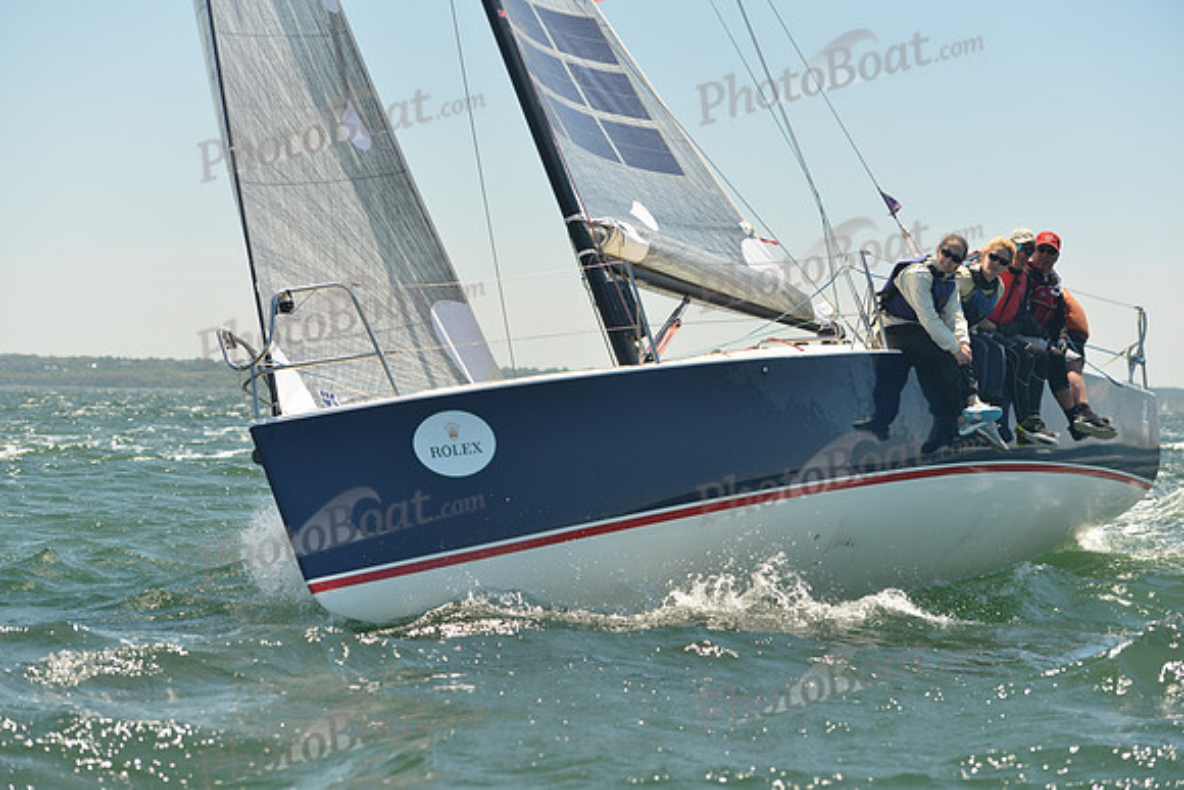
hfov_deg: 22.1
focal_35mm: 92
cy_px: 395
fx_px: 3026
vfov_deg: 14.9
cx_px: 592
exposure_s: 1/800
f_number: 4.5
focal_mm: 92
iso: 400
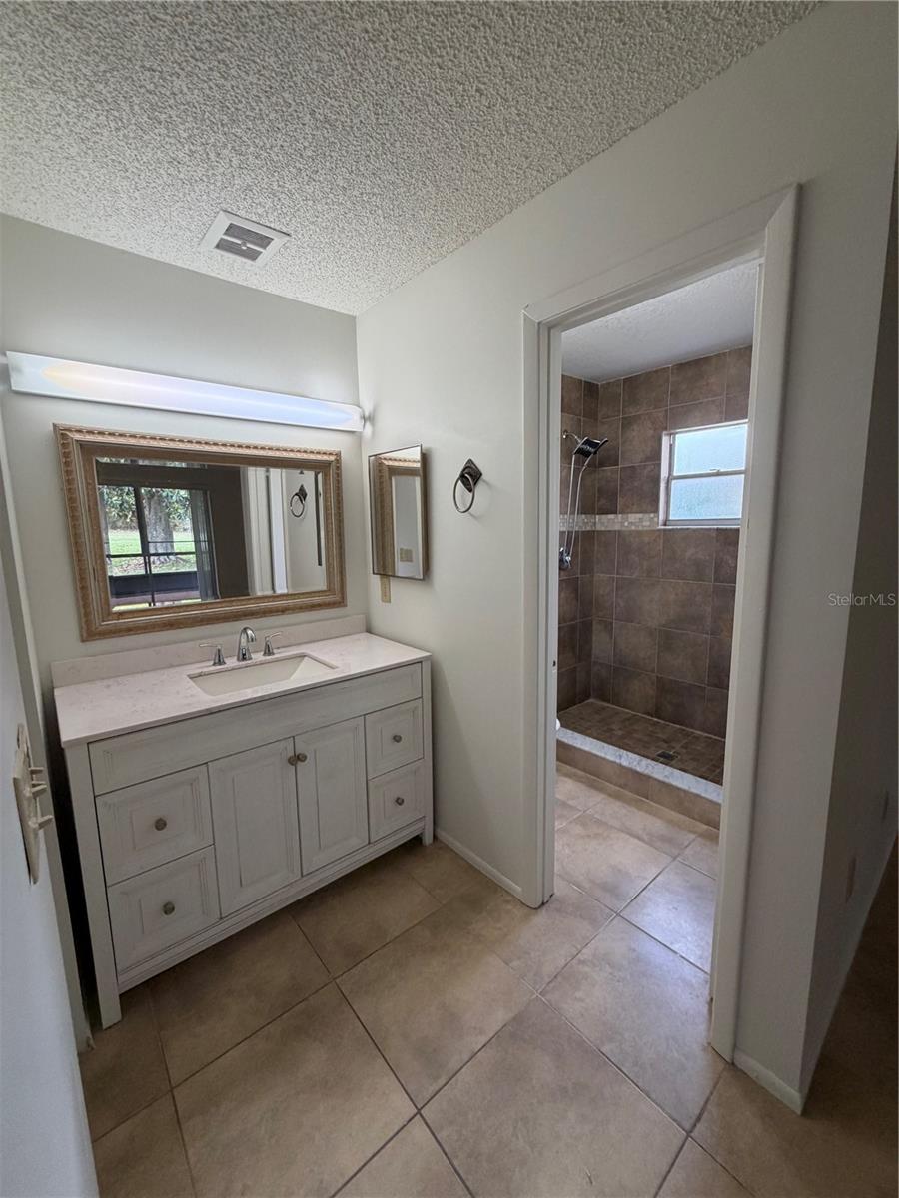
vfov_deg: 102.1
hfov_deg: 85.7
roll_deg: -0.1
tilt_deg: -8.2
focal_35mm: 14
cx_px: 450
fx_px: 485
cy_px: 599
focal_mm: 2.22
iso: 200
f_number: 2.2
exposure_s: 1/120
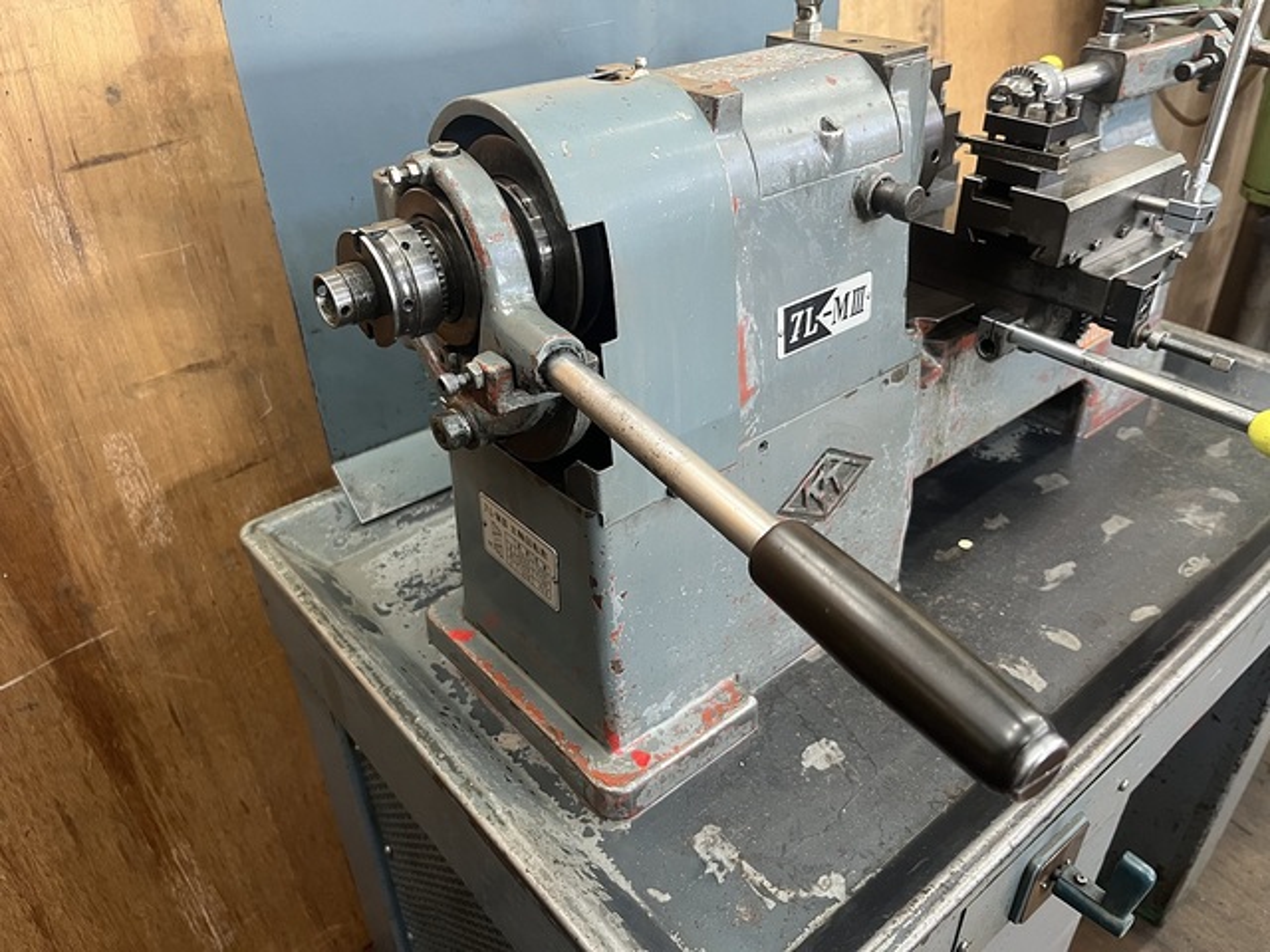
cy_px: 476
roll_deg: +1.1
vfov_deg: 53.1
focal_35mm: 26
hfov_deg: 67.3
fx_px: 954
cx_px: 635
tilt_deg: -34.0
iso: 200
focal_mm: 5.1
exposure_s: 1/60
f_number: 1.6
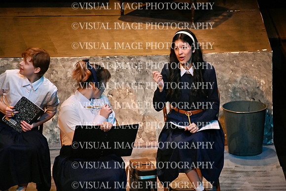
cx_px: 143
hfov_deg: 4.1
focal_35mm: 500
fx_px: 3970
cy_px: 96
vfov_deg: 2.7
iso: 10000
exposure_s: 1/200
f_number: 6.3
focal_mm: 500
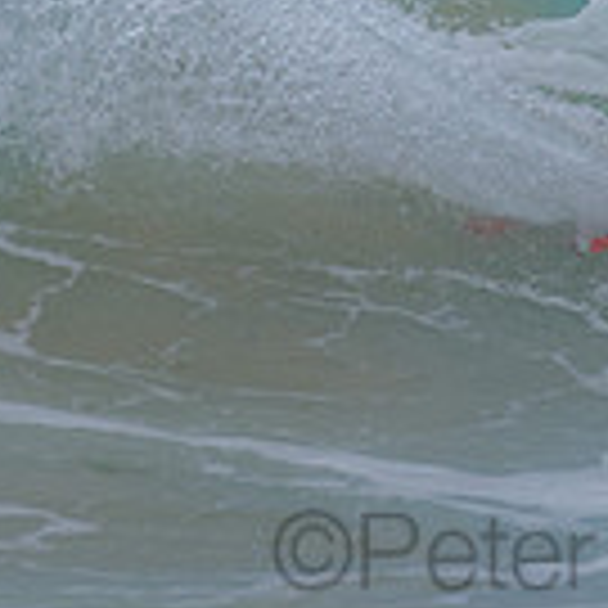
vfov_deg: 0.8
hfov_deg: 0.8
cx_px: 595
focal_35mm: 2246
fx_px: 44631
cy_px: -163
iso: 280
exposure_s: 1/2000
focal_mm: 500
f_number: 5.6
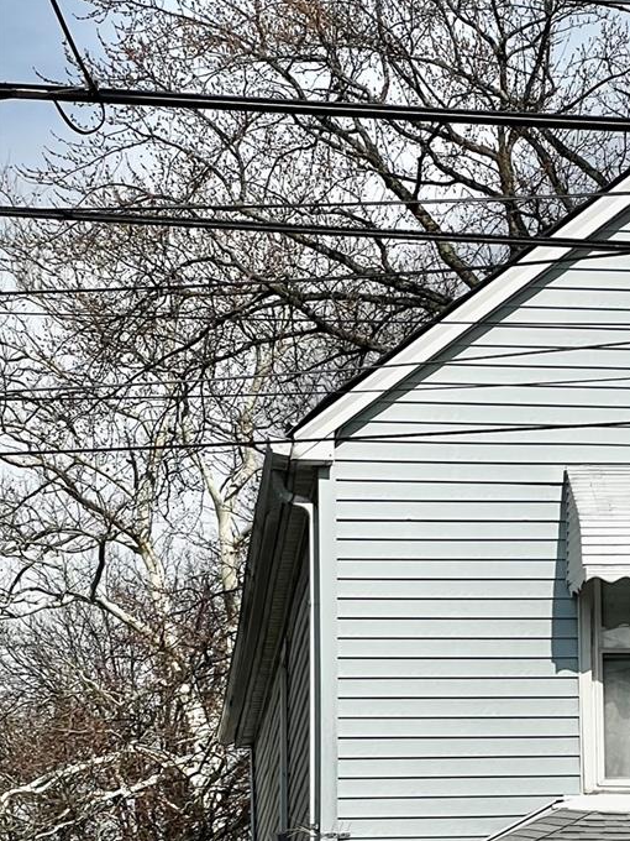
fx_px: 4222
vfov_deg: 11.2
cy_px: 945
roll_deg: +1.0
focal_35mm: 174
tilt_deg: +5.6
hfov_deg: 8.5
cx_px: 708
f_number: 2.8
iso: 32
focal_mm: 9
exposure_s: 1/1815
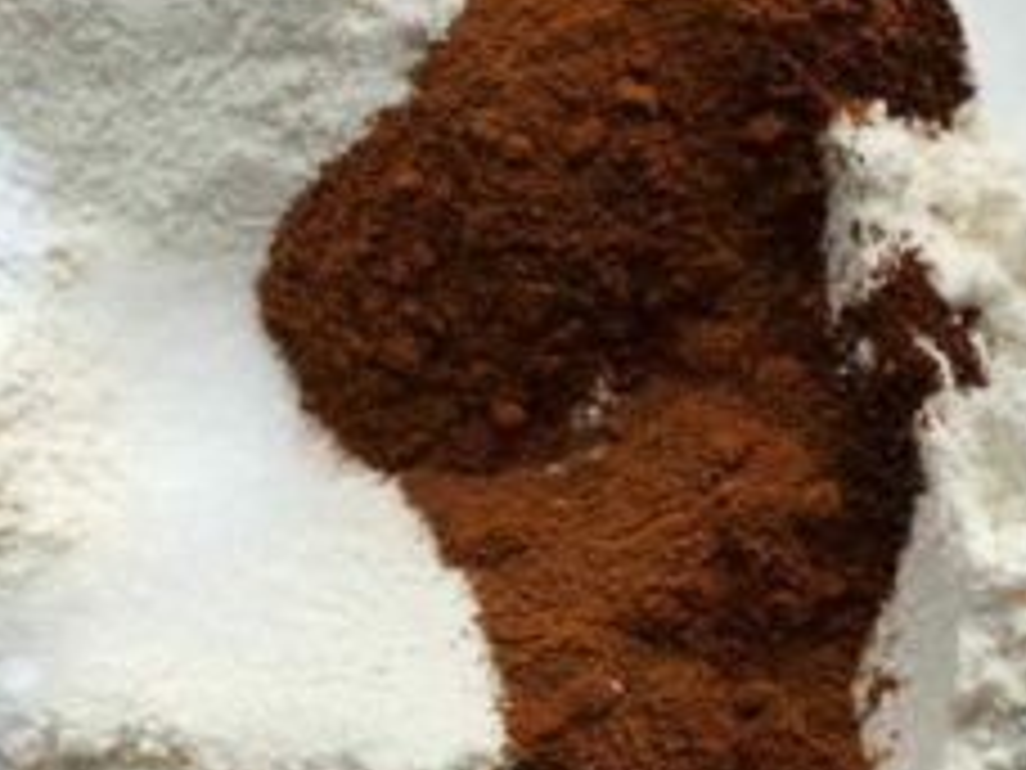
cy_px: 518
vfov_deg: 8.2
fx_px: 5335
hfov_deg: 10.9
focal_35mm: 180
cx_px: 198
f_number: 4.5
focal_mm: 32
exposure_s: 1/200
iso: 200
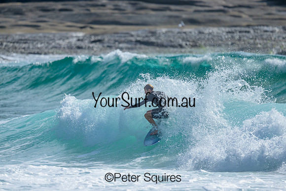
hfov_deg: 2.6
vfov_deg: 1.7
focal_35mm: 800
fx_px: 6357
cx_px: 143
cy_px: 96
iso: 180
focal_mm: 800
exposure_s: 1/2000
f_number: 6.3
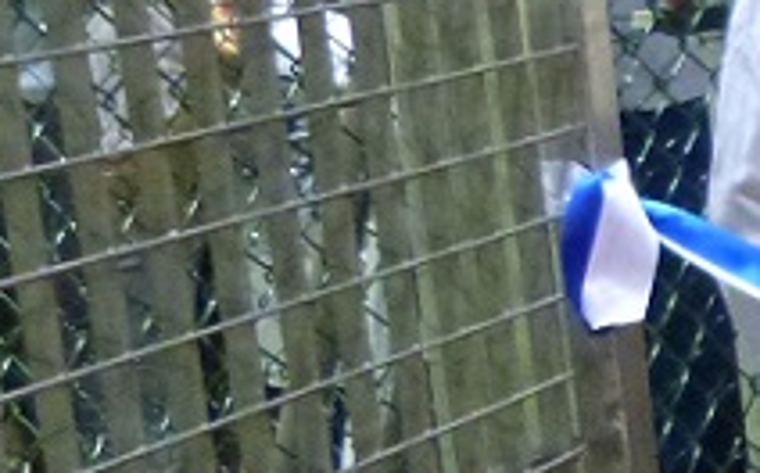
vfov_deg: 9.6
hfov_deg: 12.0
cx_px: 1907
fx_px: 2793
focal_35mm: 135
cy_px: 426
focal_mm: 4.5
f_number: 2.8
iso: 800
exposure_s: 1/15
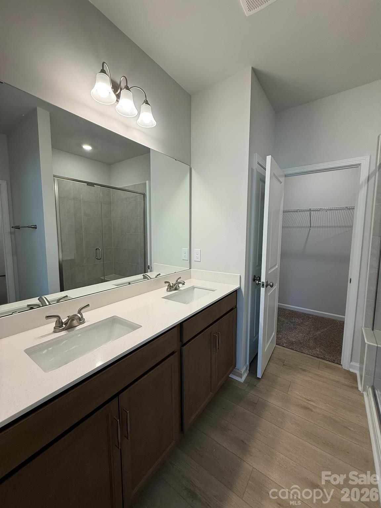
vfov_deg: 102.1
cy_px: 254
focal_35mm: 14
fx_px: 205
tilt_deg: -4.3
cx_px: 190
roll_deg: -0.8
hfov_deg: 85.7
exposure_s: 1/120
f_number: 2.2
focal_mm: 2.22
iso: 125
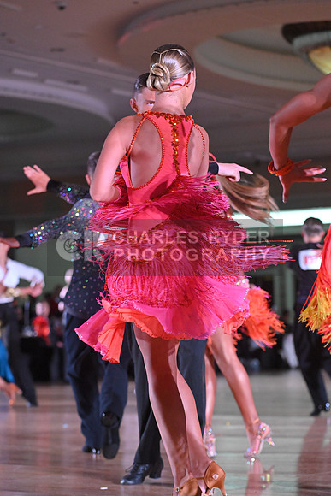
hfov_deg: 12.2
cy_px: 248
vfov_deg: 18.3
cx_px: 166
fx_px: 1544
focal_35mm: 112
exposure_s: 1/400
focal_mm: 112
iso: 5000
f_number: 5
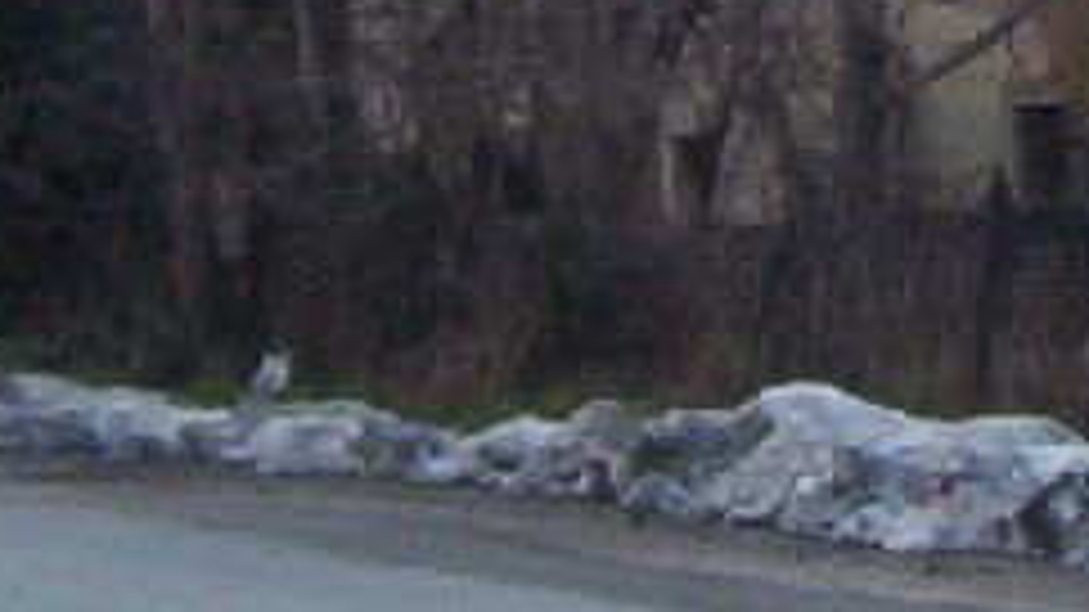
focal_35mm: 192
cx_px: 1408
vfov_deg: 6.2
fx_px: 5543
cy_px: -513
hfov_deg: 11.0
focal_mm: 5.54
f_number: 2.76
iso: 100
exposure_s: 1/471
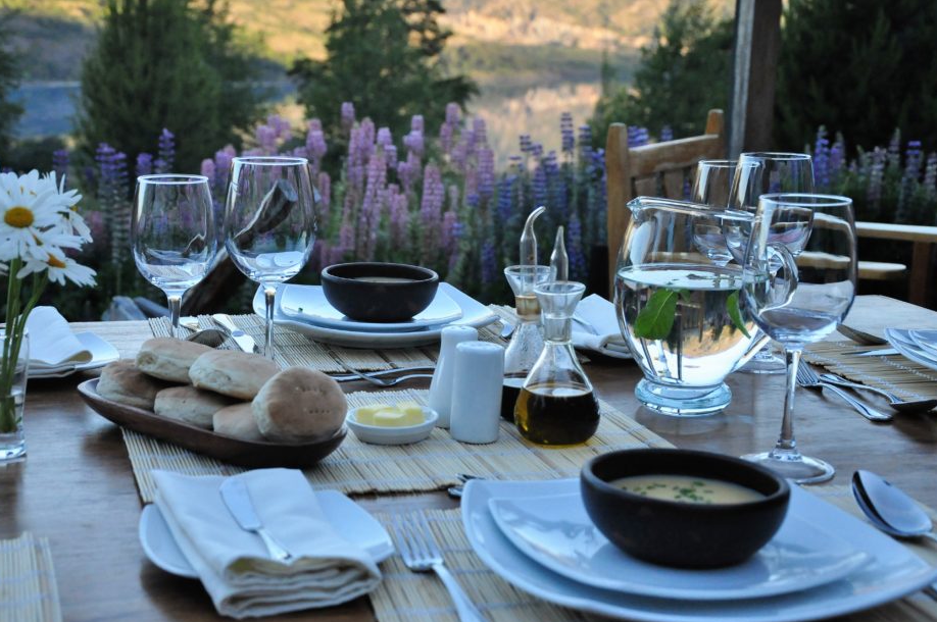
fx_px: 1522
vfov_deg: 23.1
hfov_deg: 34.2
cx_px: 429
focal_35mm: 59
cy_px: 313
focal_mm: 35
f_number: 5.6
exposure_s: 1/1000
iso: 1250
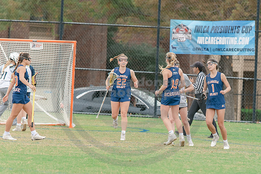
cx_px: 190
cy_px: 161
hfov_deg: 4.0
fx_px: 3716
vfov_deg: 2.7
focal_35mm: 512
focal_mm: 200
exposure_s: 1/1250
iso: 400
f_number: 2.8
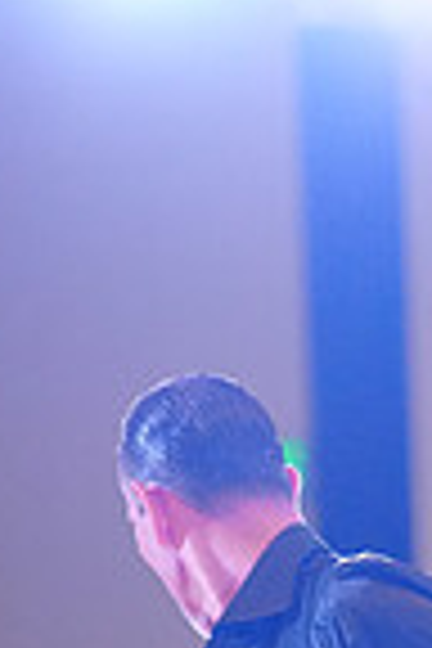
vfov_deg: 4.4
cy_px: 1094
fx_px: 8405
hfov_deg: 2.9
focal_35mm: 467
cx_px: 623
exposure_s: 1/320
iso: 5000
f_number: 2.8
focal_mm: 116
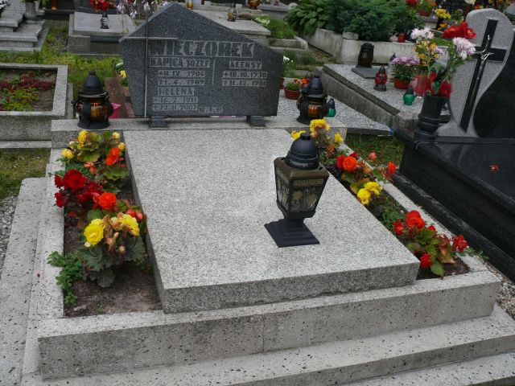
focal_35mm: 35
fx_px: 521
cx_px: 258
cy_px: 193
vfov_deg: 40.7
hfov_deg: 52.6
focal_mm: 7.4
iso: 100
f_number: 4
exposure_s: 1/160
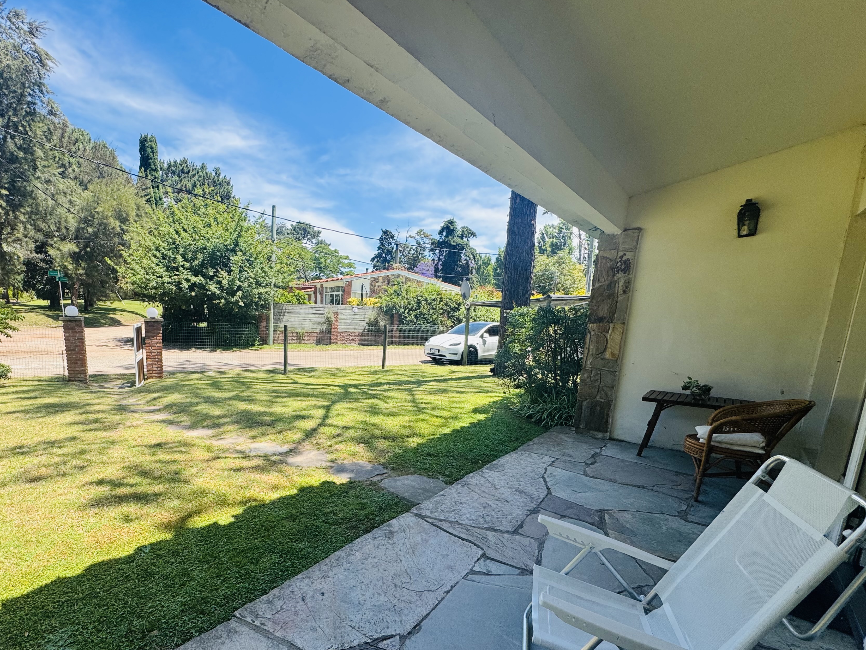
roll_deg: -2.0
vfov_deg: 74.0
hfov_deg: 89.9
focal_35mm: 17
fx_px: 425
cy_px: 387
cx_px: 349
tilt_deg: -9.9
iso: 40
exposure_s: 1/749
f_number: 2.2
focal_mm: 2.22
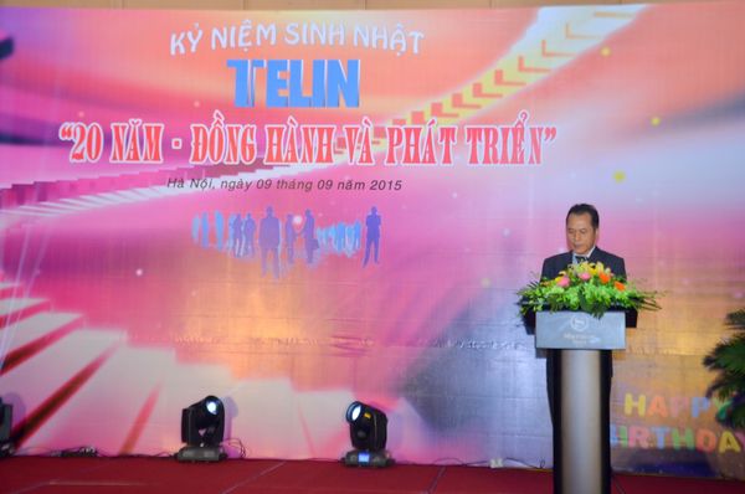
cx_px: 372
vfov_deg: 21.5
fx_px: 1302
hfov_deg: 31.9
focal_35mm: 63
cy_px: 247
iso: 500
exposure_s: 1/80
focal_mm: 42
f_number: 5.6
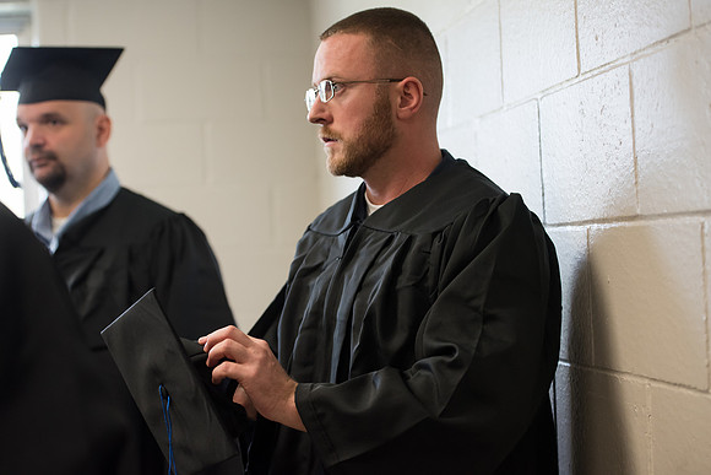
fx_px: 1482
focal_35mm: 75
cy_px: 238
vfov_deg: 18.2
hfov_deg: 27.0
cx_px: 356
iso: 2000
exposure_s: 1/250
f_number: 4
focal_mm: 75
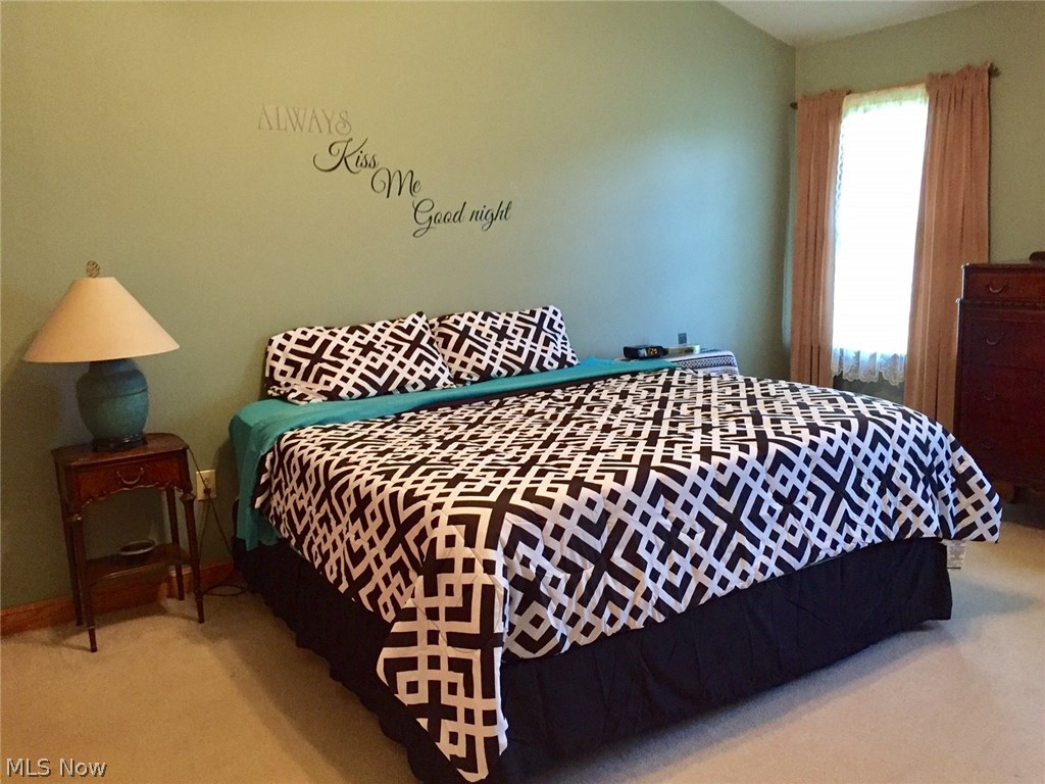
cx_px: 522
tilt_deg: -6.2
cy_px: 392
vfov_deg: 48.2
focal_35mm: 29
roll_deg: +2.3
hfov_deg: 61.7
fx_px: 875
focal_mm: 4.15
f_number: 2.2
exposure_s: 1/30
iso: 250
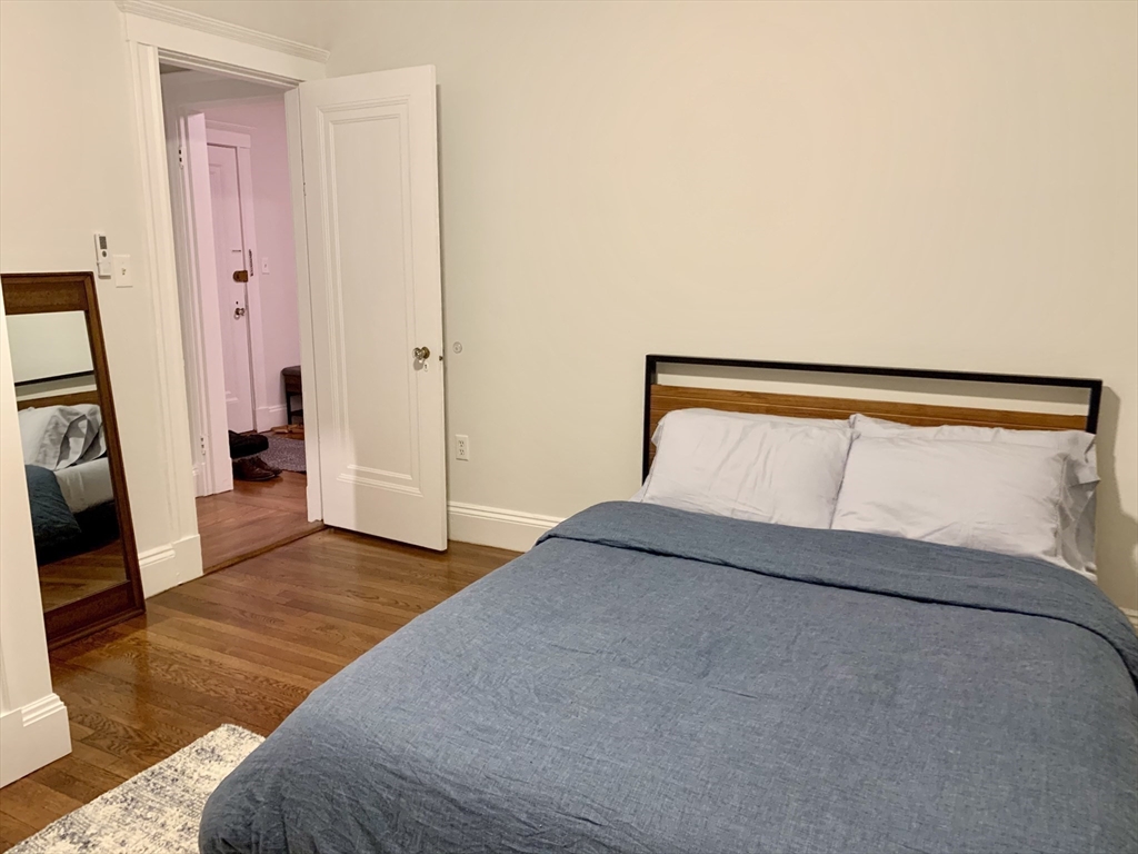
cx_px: 569
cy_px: 427
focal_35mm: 26
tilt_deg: -12.6
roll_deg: -0.2
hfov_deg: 67.3
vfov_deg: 53.1
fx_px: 855
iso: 250
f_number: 1.8
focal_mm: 4.25
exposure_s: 1/40
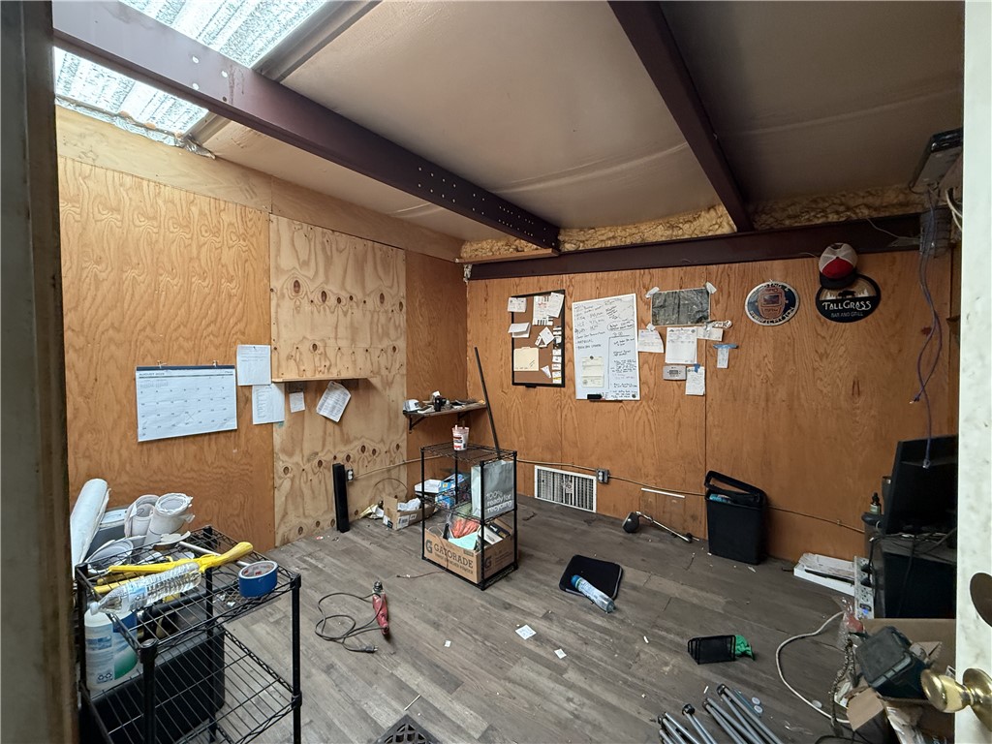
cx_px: 496
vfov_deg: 85.7
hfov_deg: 102.1
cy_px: 372
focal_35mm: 14
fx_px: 401
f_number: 2.2
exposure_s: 1/72
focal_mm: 2.22
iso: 320
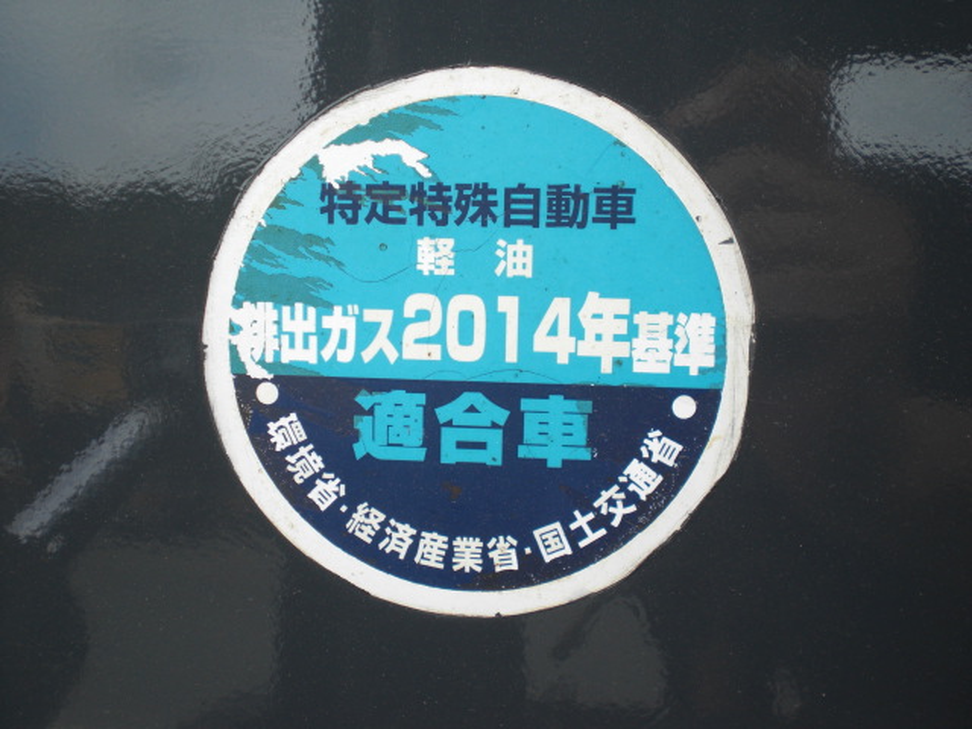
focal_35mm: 38
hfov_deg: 49.0
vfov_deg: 37.7
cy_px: 364
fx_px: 1067
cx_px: 486
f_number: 3.1
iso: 64
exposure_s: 1/200
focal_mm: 6.3
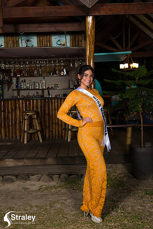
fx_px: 306
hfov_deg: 28.1
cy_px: 114
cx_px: 76
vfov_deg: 41.1
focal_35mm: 48
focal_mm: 48
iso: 500
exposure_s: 1/80
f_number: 5.6
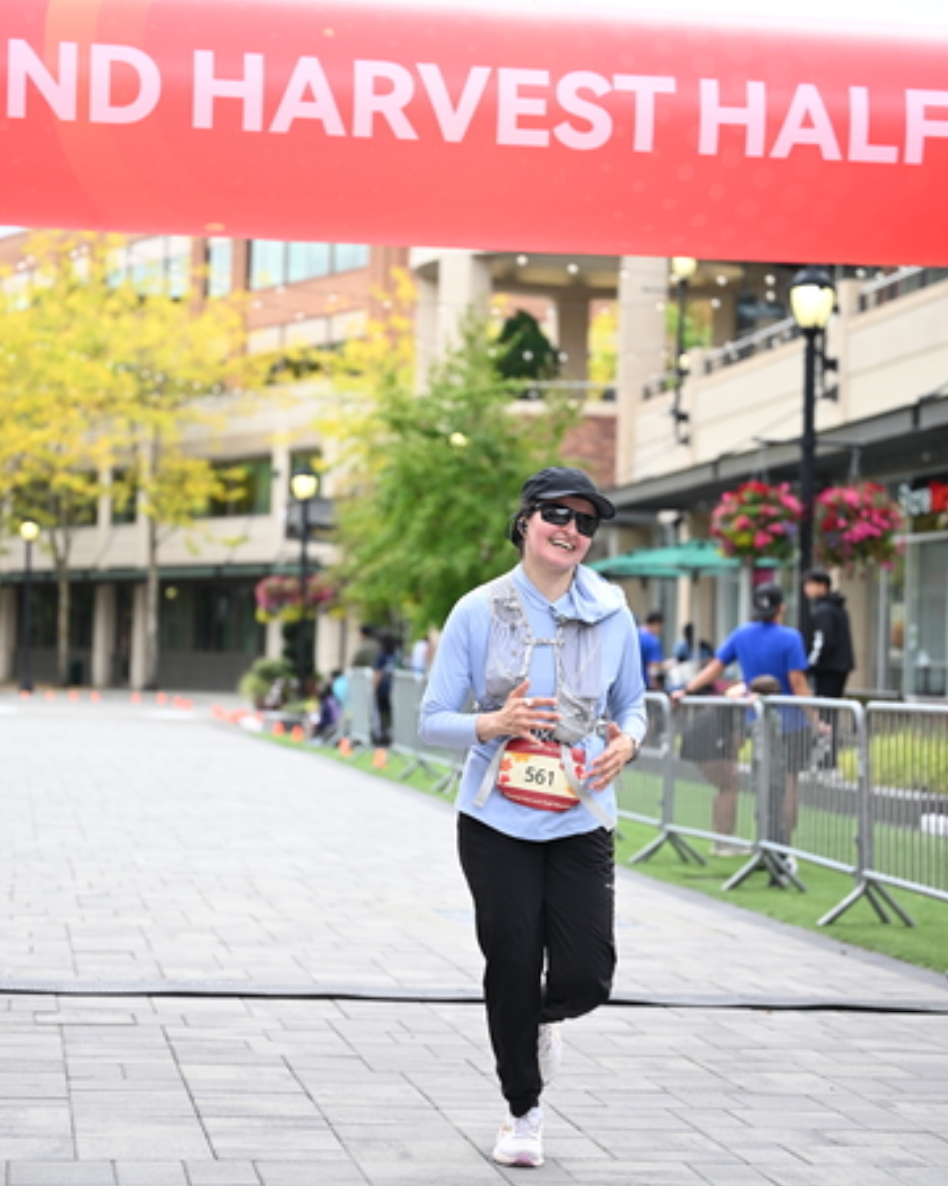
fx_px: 2809
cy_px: 583
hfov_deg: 19.2
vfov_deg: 23.9
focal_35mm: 80
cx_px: 469
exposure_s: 1/1600
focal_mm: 70
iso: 640
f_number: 2.8
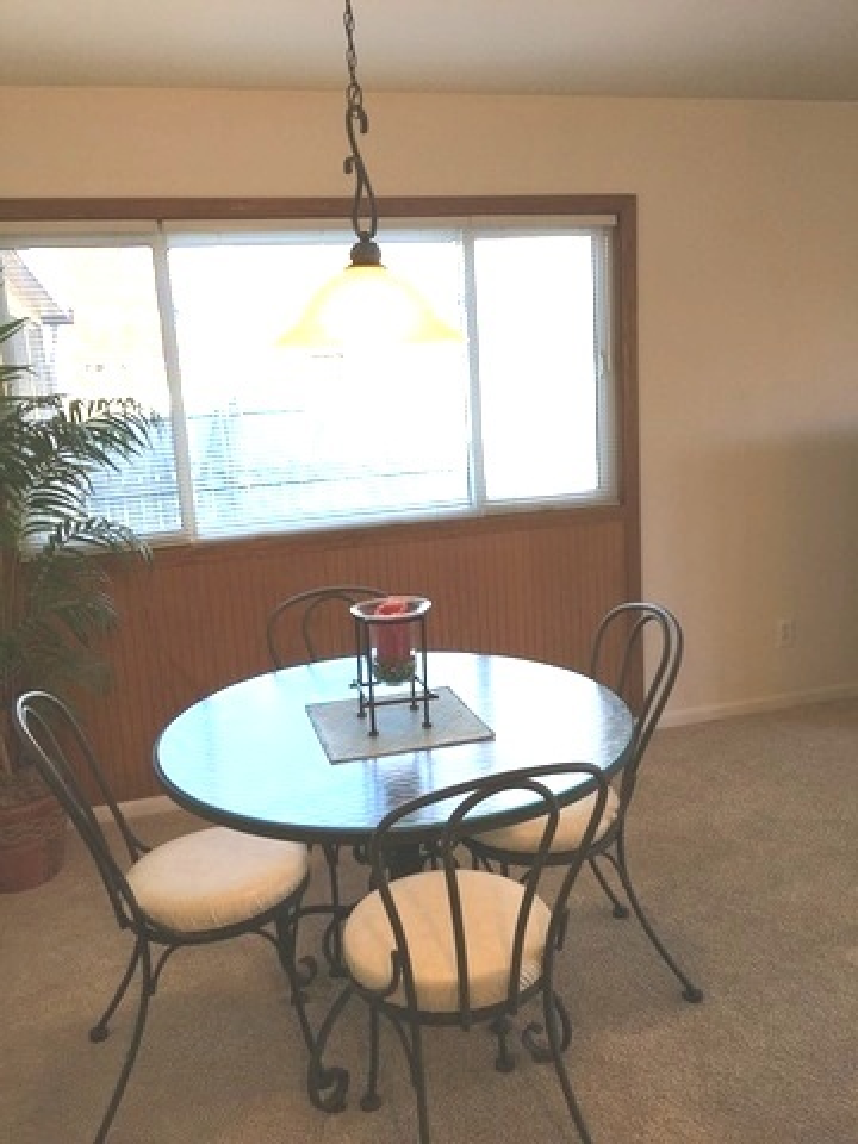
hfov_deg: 48.2
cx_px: 429
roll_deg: +2.8
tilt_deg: -9.9
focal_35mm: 29
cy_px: 572
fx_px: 958
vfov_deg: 61.7
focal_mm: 4.15
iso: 25
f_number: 2.2
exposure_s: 1/40
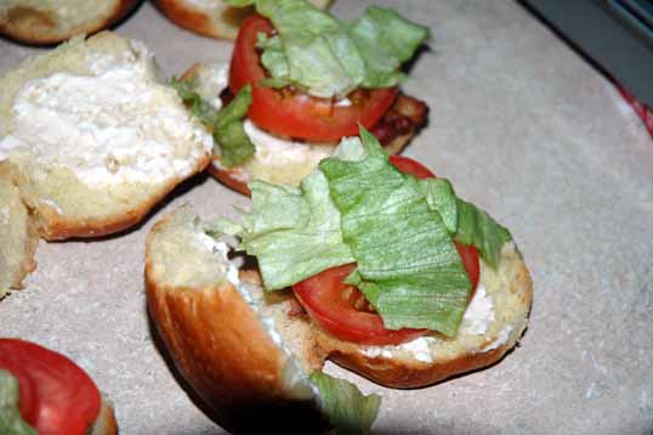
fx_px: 1903
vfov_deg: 13.0
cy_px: 218
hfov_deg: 19.5
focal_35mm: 105
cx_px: 326
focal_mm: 70
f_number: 4.5
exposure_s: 1/60
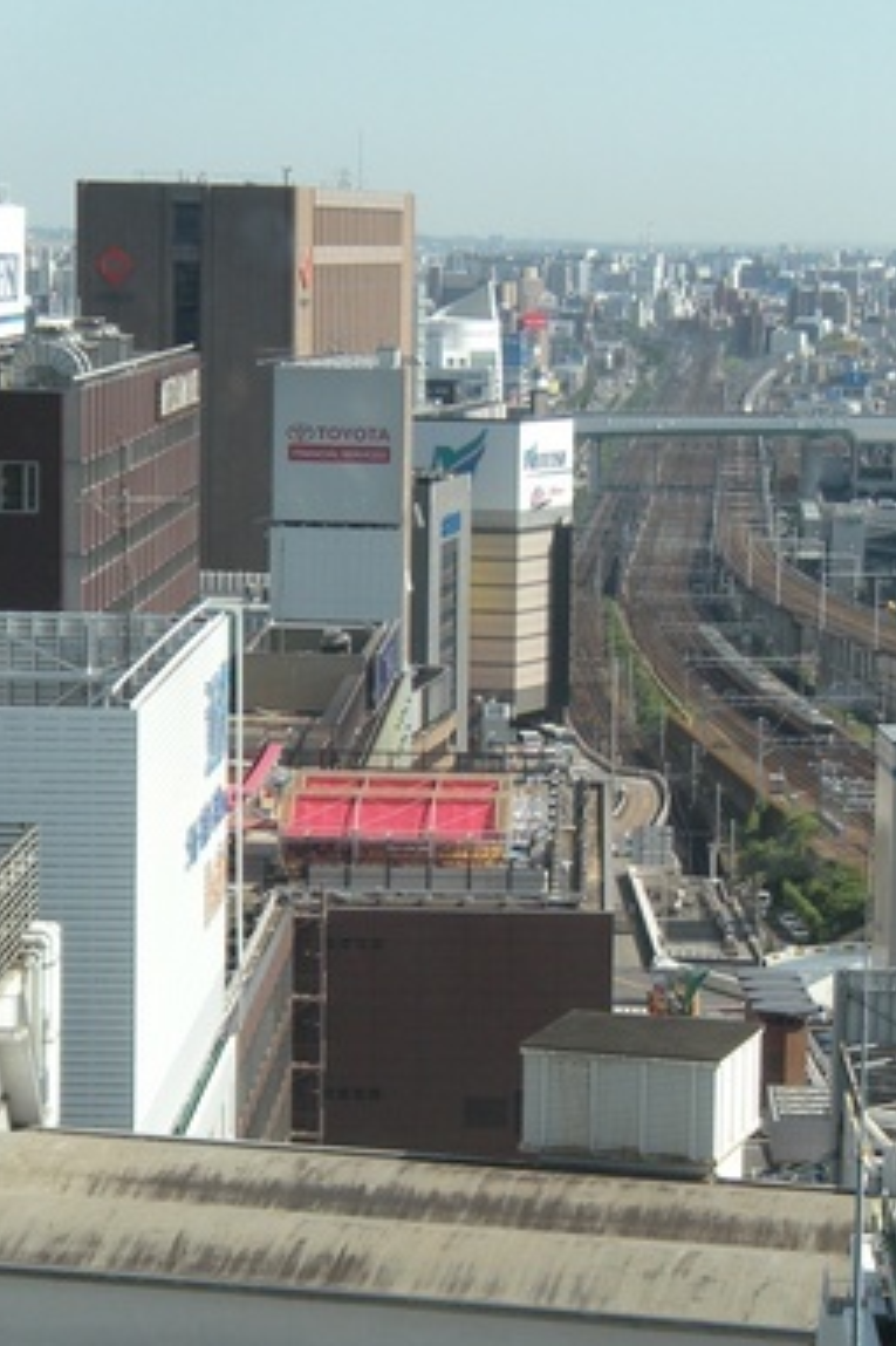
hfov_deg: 11.8
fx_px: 4334
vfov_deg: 17.6
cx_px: 706
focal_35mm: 116
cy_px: 662
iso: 64
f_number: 4.3
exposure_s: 1/336
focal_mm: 10.2
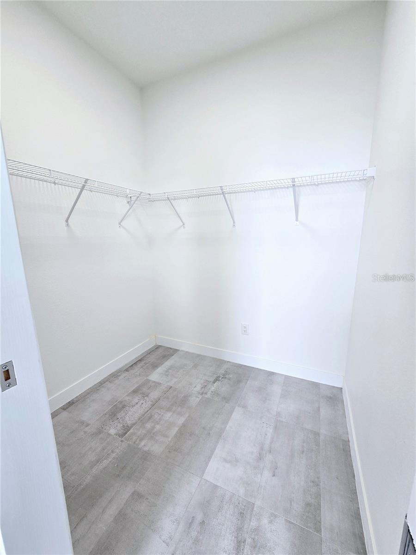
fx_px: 208
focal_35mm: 13
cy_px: 278
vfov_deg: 106.2
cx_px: 208
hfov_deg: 89.9
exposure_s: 1/120
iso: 80
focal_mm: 2.2
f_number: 2.2
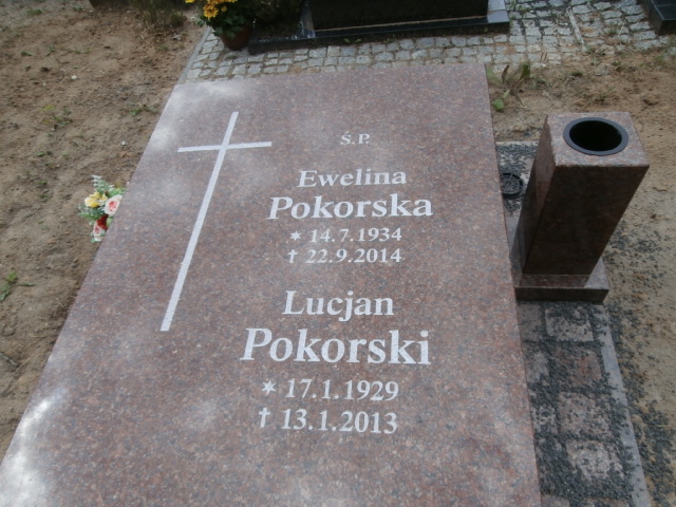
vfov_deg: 56.8
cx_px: 338
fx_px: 469
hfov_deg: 71.6
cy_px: 254
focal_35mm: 24
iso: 100
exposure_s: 1/500
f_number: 3
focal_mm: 4.2
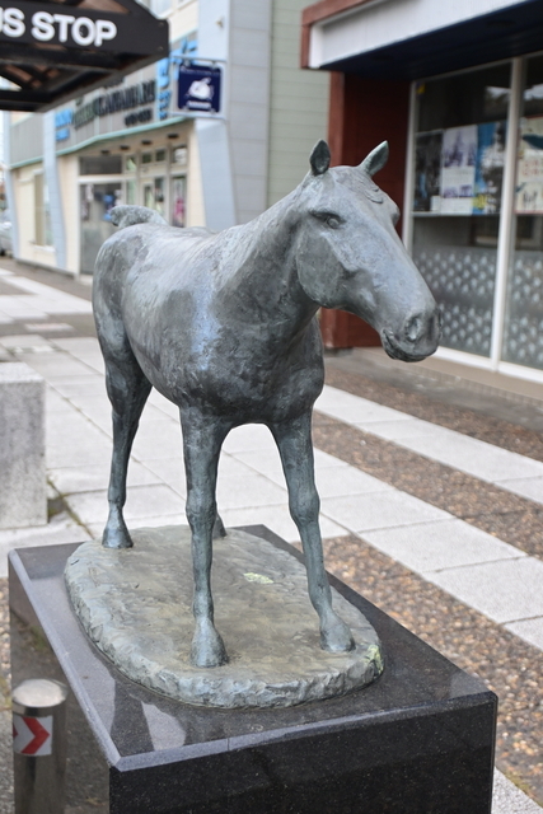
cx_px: 272
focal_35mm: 42
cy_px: 407
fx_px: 950
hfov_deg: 31.9
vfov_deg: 46.4
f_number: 4.5
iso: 800
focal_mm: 28
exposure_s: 1/1000
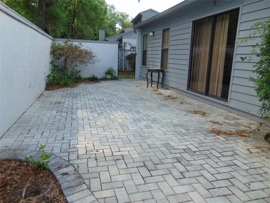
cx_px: 135
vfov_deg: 54.9
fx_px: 195
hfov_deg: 69.4
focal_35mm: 25
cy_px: 102
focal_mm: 4.5
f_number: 3
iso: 80
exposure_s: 1/250
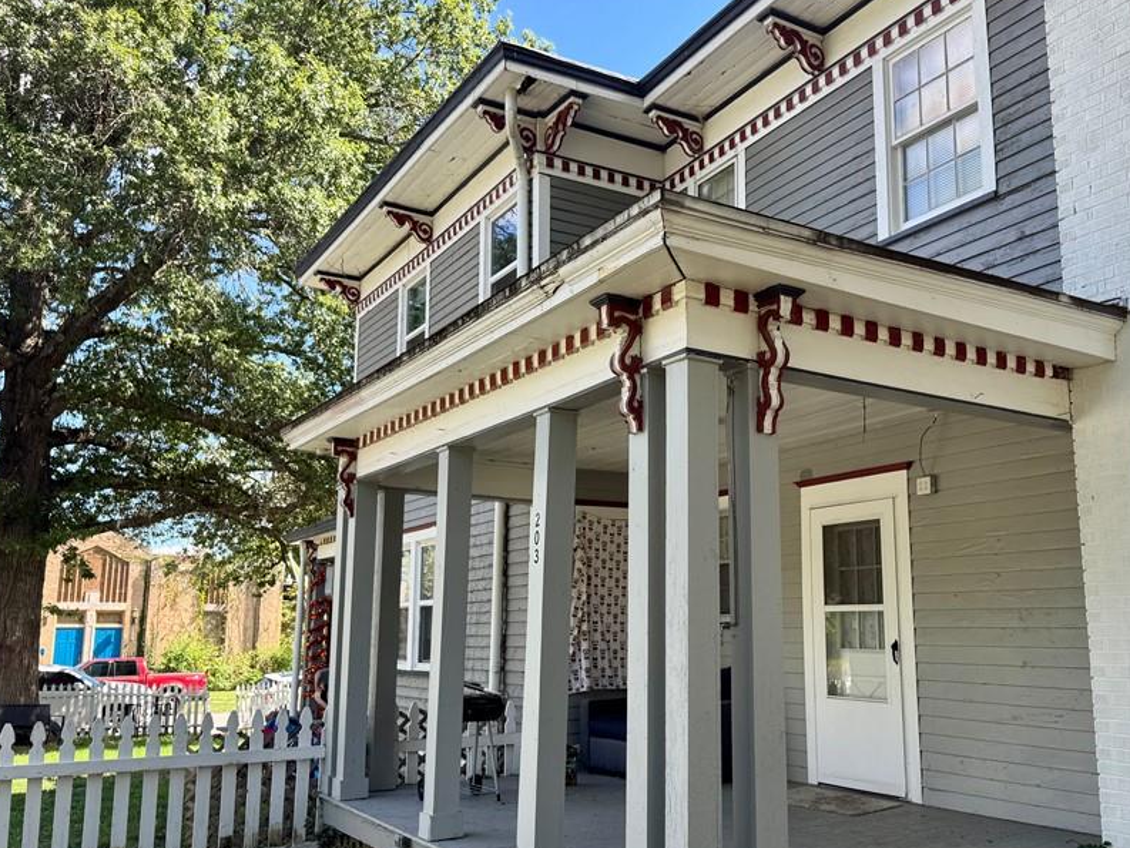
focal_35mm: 31
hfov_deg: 57.6
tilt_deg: +9.3
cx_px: 712
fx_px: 1012
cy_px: 459
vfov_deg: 45.4
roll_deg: -0.6
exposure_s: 1/765
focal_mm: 6.76
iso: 80
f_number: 1.78
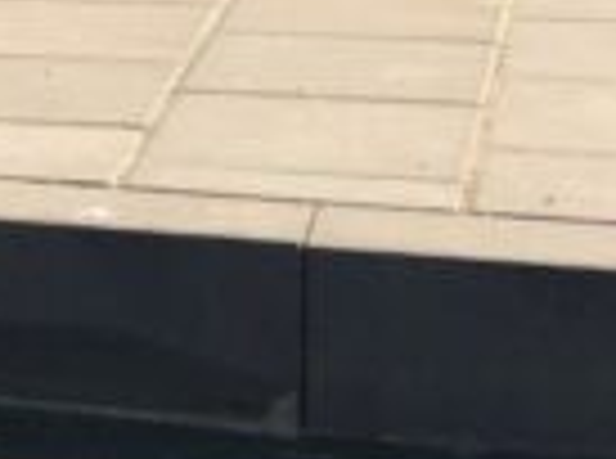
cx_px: -674
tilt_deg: -2.0
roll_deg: -0.4
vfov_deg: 6.6
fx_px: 3727
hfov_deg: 8.8
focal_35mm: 210
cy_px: -724
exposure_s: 1/1548
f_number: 1.8
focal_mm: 4
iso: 20
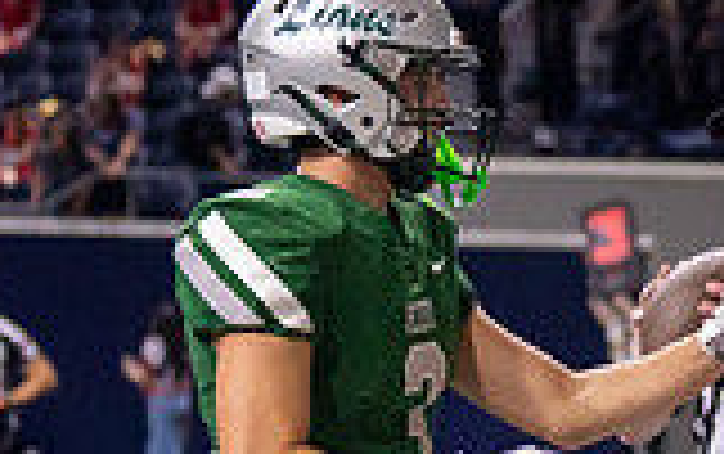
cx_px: 1060
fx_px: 6716
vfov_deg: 3.9
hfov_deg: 6.1
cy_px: 537
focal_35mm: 340
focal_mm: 70
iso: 2500
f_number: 2.8
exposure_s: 1/1000
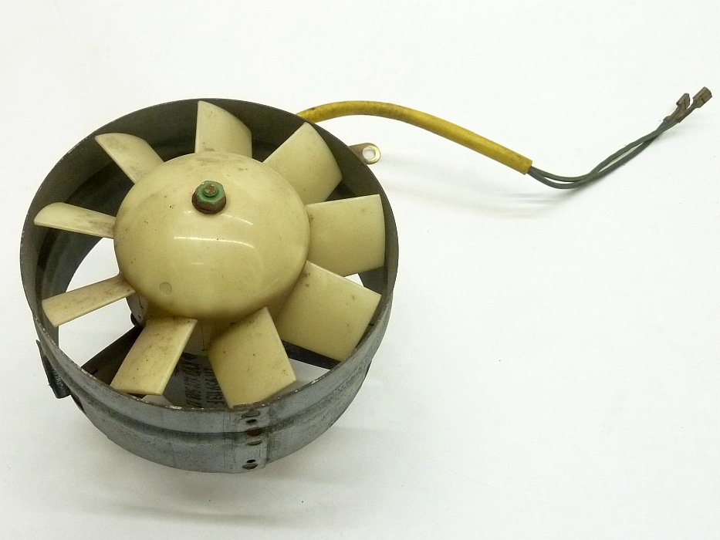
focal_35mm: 30
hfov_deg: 60.0
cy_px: 270
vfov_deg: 46.8
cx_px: 360
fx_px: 624
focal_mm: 5
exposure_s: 1/30
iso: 320
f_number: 3.4
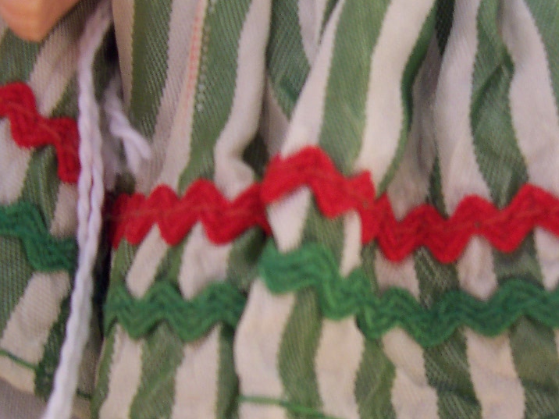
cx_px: 381
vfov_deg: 23.4
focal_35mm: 62
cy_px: 321
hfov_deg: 30.9
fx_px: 1001
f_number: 2.8
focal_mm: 5.6
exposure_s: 1/30
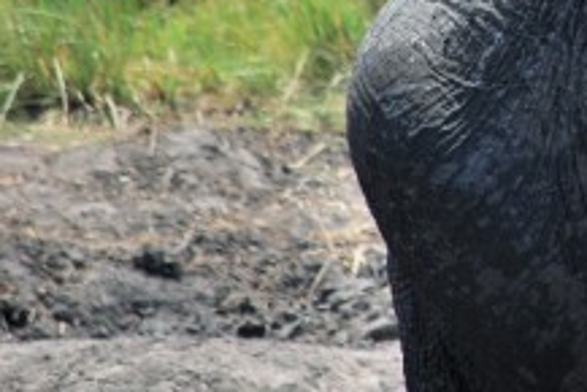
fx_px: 17148
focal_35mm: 1051
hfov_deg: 2.0
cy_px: -95
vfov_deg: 1.3
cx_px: 1036
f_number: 5.6
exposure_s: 1/500
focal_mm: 190
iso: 200
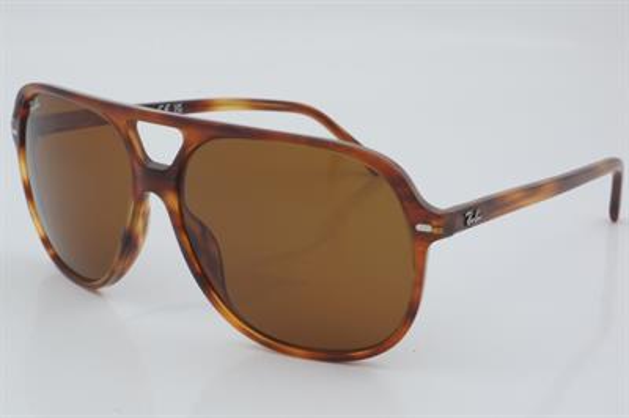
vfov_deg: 18.2
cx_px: 314
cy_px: 209
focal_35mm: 75
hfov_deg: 27.0
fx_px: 1309
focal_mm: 50
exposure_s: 1/3
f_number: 32
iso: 100
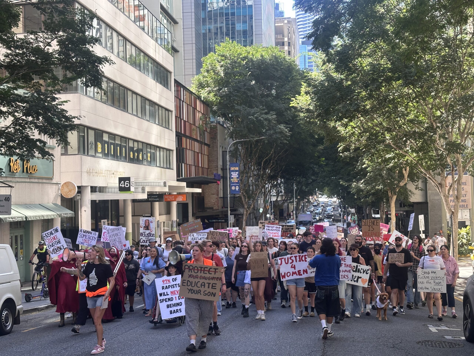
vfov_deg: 30.3
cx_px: 237
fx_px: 657
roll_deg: -0.7
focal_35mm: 48
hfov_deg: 39.7
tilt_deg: +1.2
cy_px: 178
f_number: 1.78
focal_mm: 6.86
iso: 64
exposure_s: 1/300
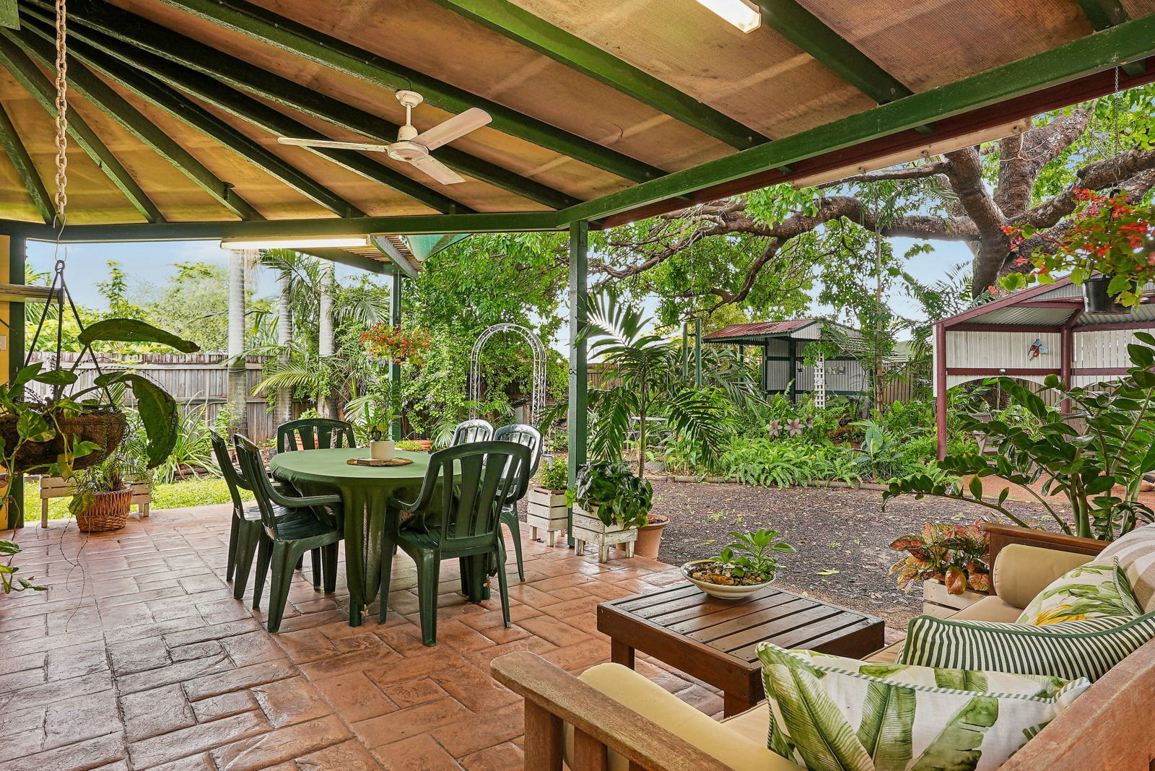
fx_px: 674
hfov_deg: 81.2
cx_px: 578
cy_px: 386
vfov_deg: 59.5
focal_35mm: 21
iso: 200
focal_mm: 21
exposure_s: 1/1.67
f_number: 11
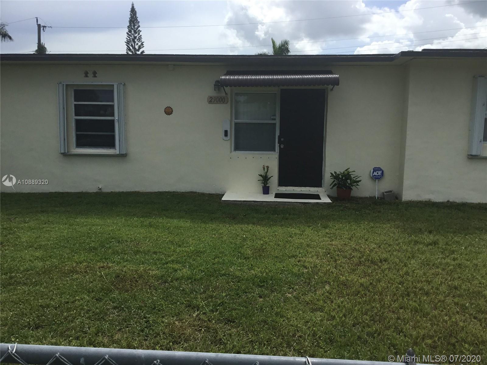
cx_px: 244
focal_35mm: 31
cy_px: 182
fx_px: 436
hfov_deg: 58.4
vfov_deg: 45.4
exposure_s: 1/1431
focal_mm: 3.3
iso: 25
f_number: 2.4
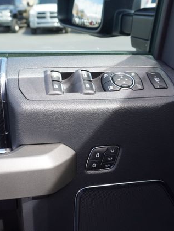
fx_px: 234
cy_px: 116
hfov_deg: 40.4
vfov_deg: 52.6
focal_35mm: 35
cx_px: 63
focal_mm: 16
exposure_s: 1/100
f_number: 5
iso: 100
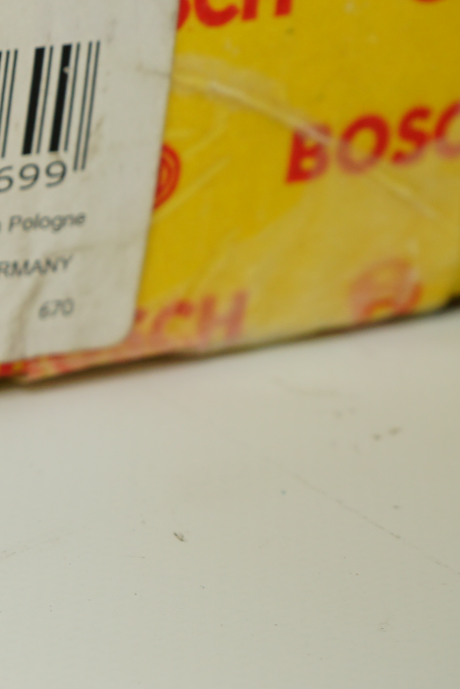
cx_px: -454
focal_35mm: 141
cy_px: 80
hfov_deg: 9.2
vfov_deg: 14.4
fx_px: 2702
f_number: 7.1
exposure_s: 1/200
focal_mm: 40
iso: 200
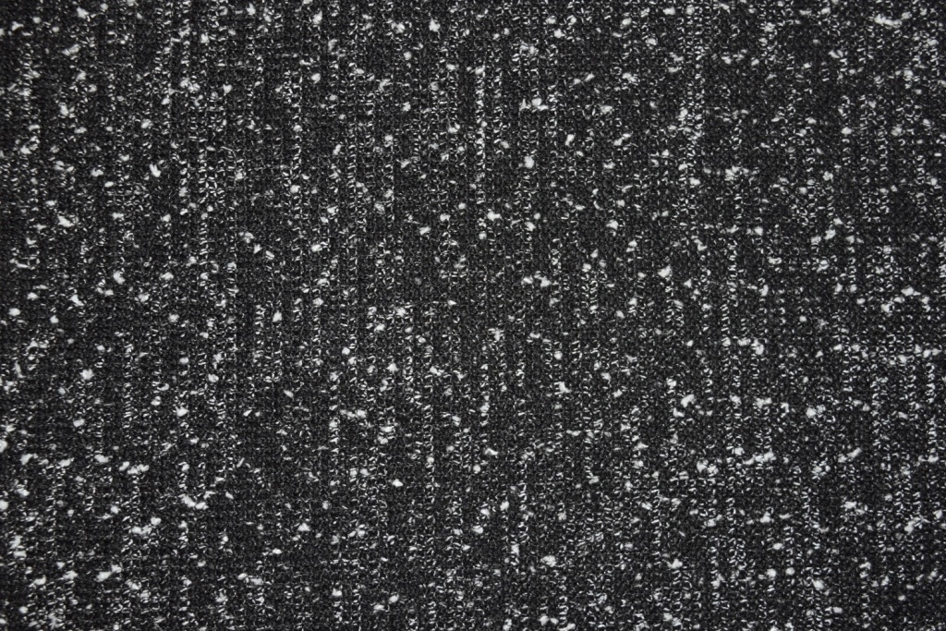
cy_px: 316
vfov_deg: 26.5
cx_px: 473
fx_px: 1340
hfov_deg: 38.9
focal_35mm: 51
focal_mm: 34
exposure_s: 1/200
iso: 125
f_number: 8
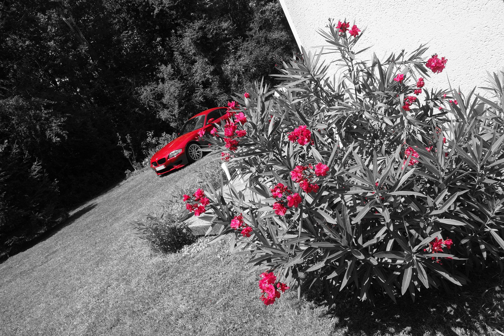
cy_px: 168
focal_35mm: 28
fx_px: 392
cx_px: 252
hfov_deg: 65.5
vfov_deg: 46.4
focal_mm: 10.4
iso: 125
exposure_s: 1/320
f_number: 5.6
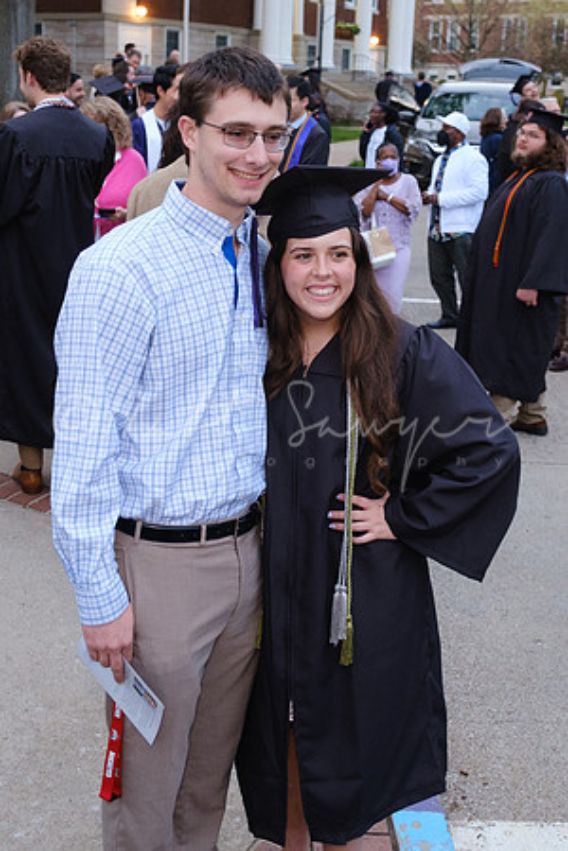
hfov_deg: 30.0
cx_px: 242
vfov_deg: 43.7
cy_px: 363
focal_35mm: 45
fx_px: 1059
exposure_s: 1/75
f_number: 2.8
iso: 1600
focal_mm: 17
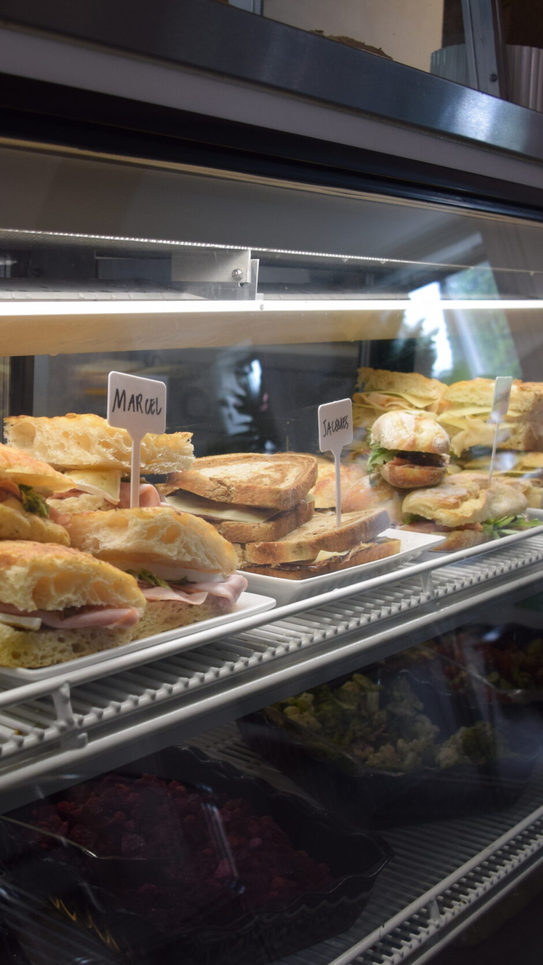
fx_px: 1228
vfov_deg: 42.9
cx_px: 83
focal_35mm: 48
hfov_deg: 24.4
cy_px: 487
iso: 400
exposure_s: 1/80
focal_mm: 20
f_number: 4.5
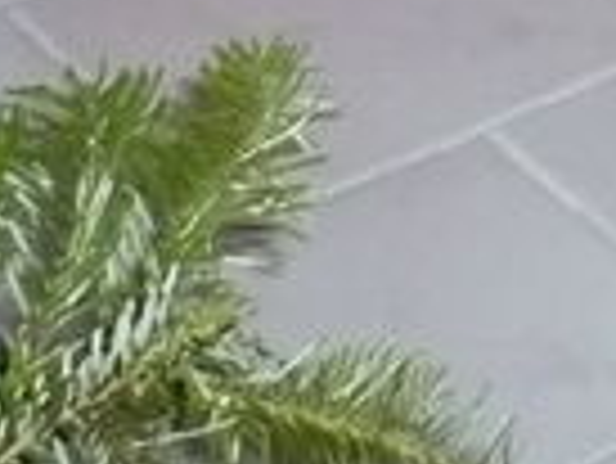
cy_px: -1122
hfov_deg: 7.1
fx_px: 4542
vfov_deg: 5.4
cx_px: 1718
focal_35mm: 255
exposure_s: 1/30
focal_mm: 5.8
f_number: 2.8
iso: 200
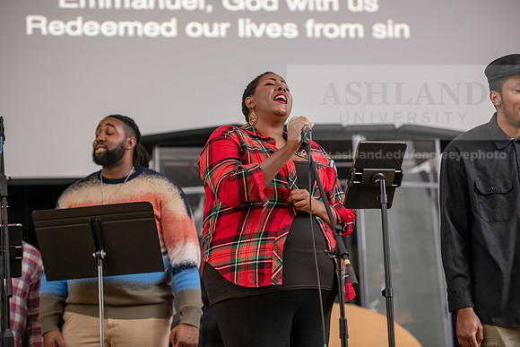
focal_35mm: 112
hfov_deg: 18.3
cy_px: 174
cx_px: 260
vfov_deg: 12.2
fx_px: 1618
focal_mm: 112
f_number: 3.2
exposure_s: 1/60
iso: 2000
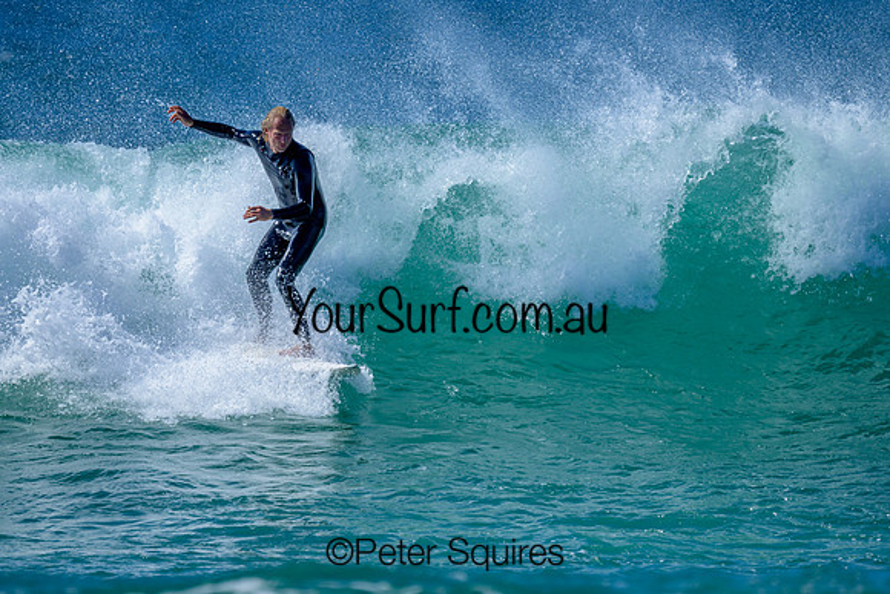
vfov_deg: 1.5
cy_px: 318
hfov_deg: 2.2
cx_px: 408
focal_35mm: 947
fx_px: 23413
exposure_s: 1/2000
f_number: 6.3
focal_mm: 800
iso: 280
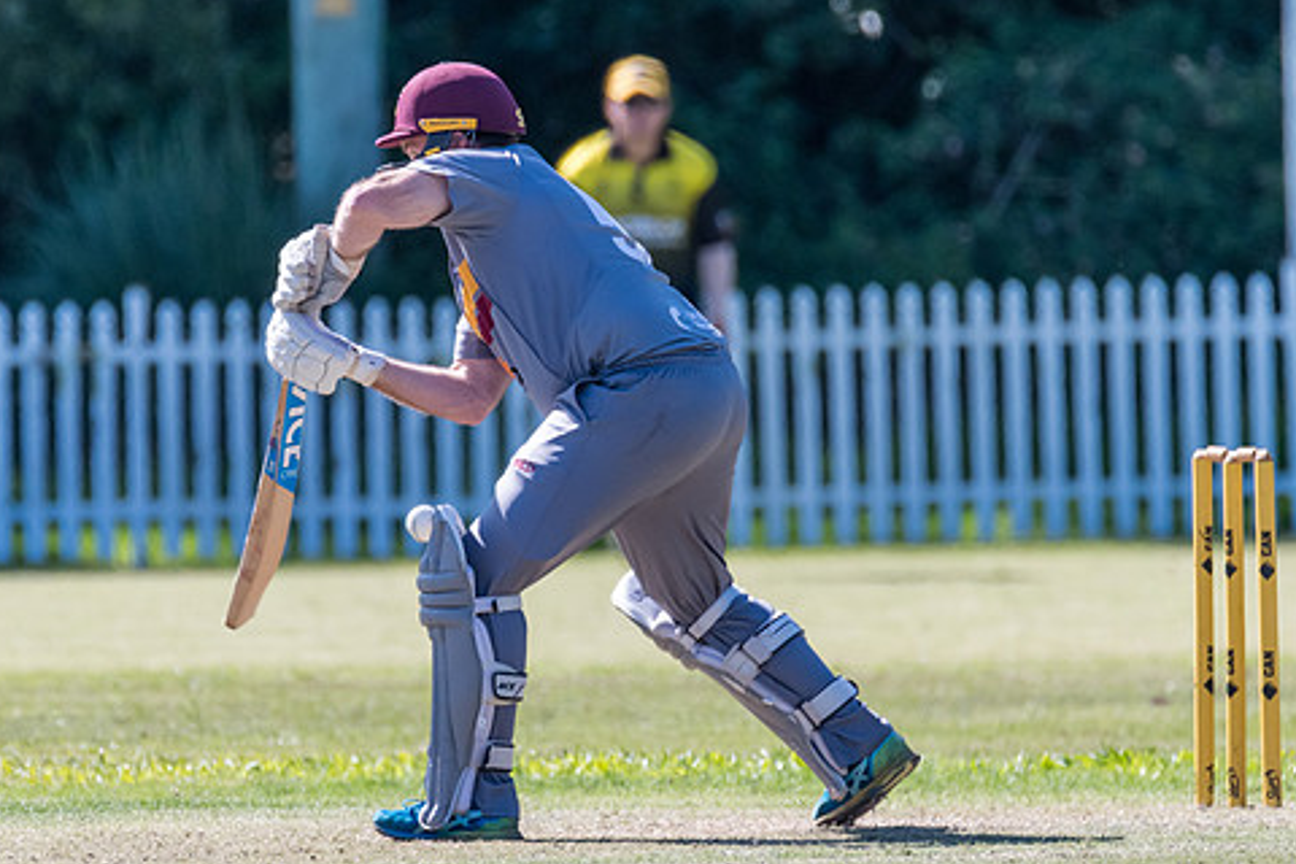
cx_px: 571
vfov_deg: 1.3
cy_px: 426
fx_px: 37833
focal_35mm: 1051
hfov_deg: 2.0
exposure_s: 1/2000
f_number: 6.3
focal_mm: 600
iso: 1100
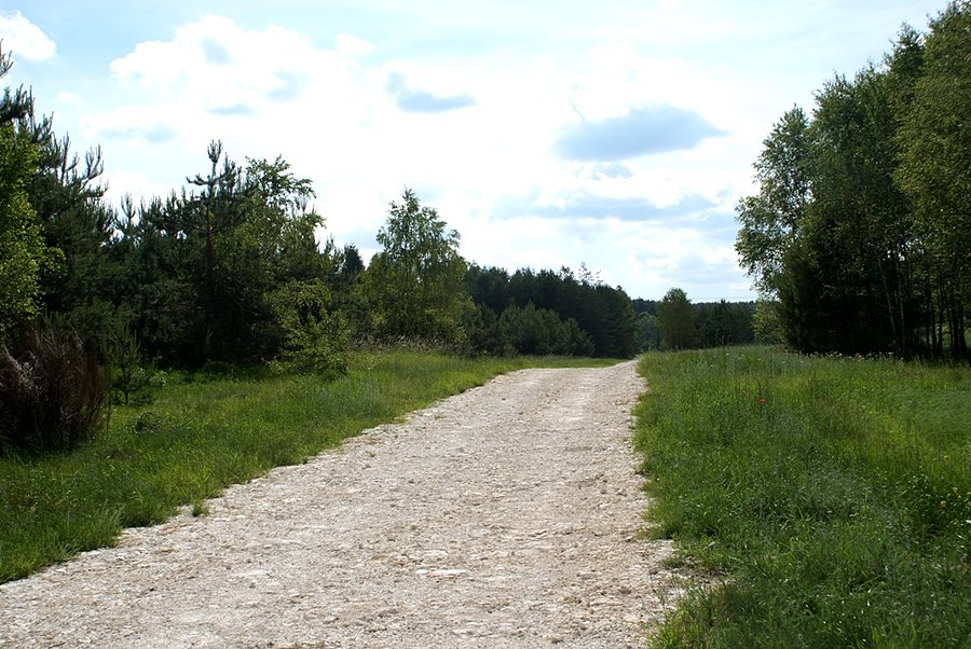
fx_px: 1417
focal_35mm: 52
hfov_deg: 37.8
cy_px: 324
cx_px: 486
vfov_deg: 25.8
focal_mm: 35
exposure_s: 1/250
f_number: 9
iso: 100
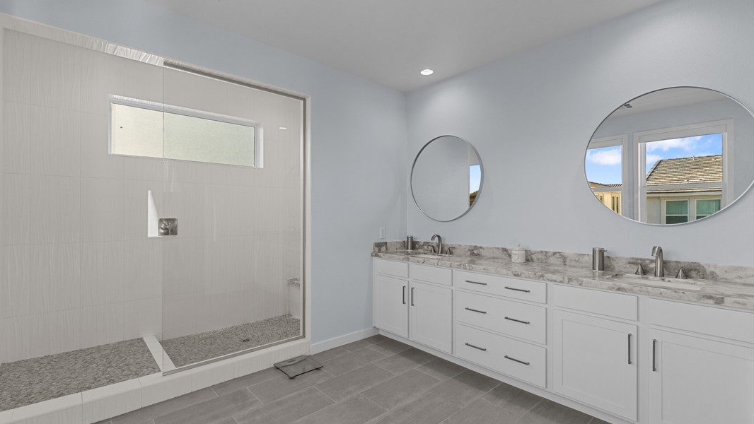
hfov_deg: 99.4
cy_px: 222
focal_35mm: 16
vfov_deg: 67.1
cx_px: 371
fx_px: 320
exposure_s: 1/20
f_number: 8
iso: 400
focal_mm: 10
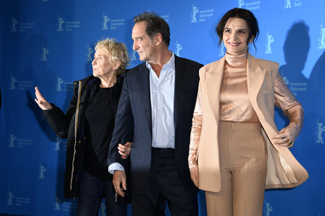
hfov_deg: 26.0
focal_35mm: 78
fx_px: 704
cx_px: 162
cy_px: 108
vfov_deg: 17.5
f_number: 6.3
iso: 1000
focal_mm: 78
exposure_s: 1/160
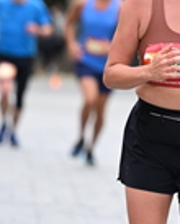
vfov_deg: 3.7
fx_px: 3508
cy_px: 46
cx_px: 223
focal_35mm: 528
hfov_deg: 2.9
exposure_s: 1/1600
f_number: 2.8
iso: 640
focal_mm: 140
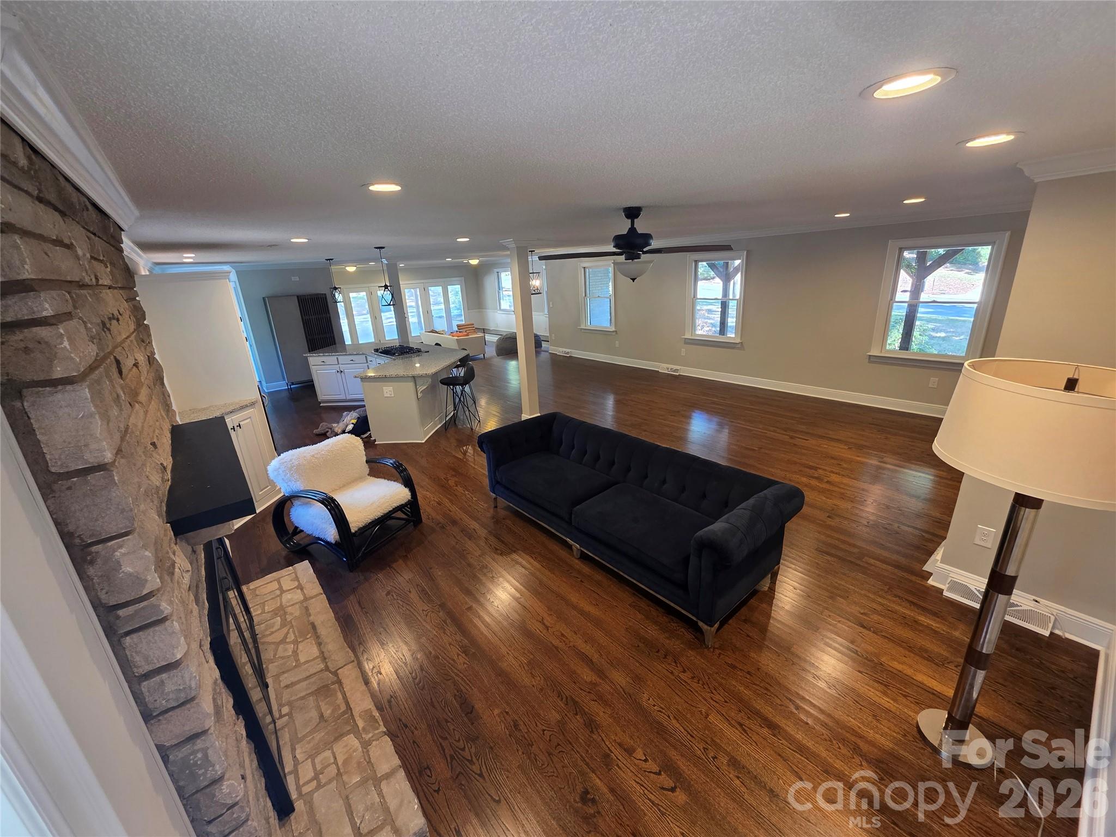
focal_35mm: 13
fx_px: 419
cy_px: 418
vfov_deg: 89.9
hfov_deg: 106.2
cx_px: 558
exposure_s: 1/60
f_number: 1.9
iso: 160
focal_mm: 2.2
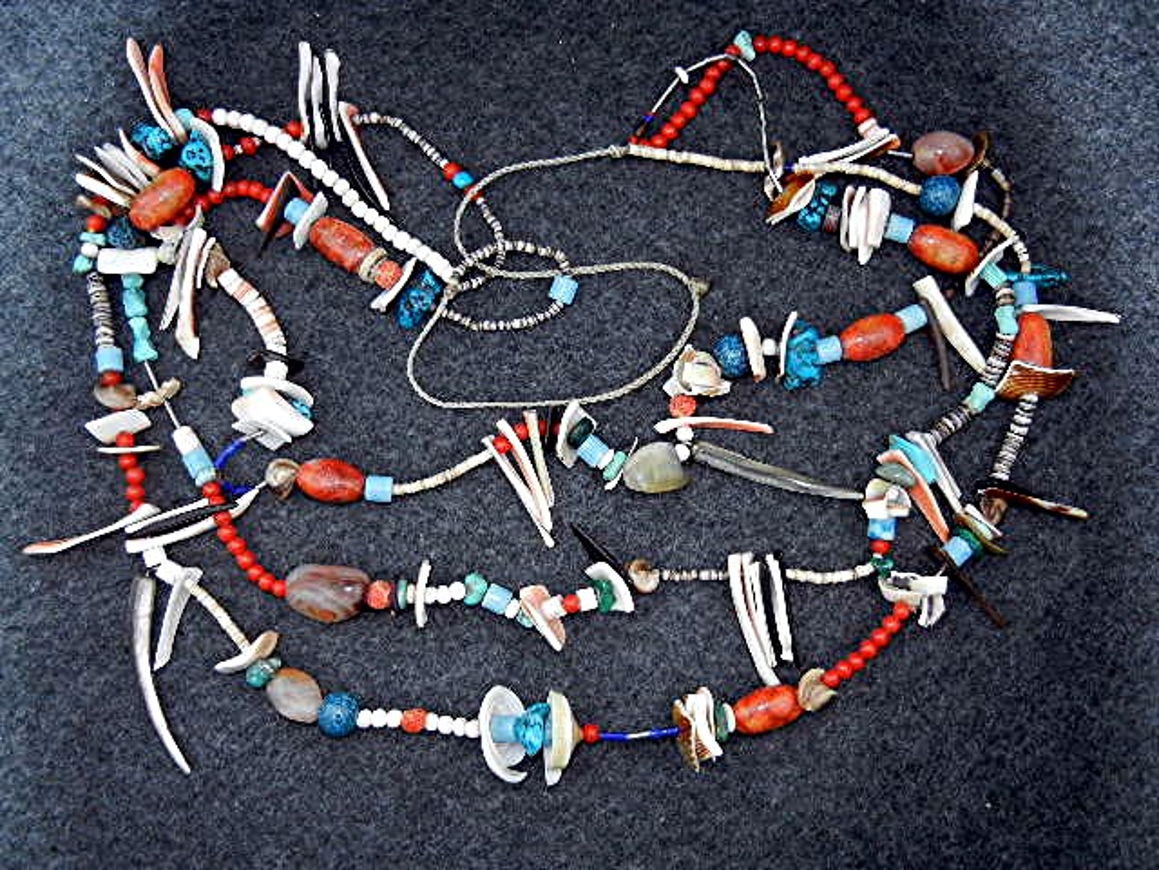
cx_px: 580
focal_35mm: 34
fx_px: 1138
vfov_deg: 41.8
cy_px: 435
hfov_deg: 54.0
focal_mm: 6.2
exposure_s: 1/30
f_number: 3.6
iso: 800
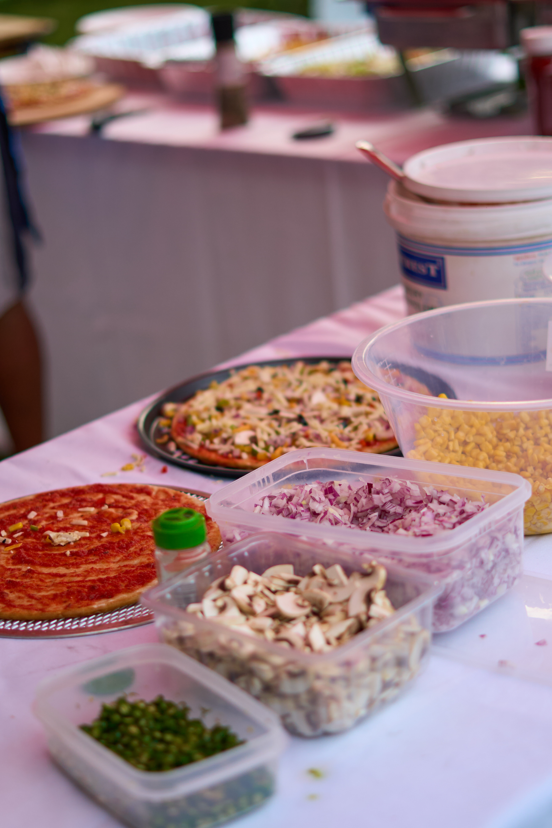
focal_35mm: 75
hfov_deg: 18.2
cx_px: 276
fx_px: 1725
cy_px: 414
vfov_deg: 27.0
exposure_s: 1/1600
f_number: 1.8
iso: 250
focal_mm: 50
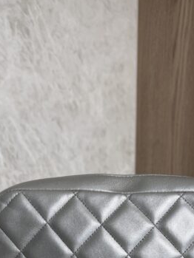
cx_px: 113
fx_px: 411
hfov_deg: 26.5
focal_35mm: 55
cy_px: 276
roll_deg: -0.7
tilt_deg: -14.8
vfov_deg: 31.4
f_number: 1.78
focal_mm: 6.76
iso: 64
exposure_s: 1/120
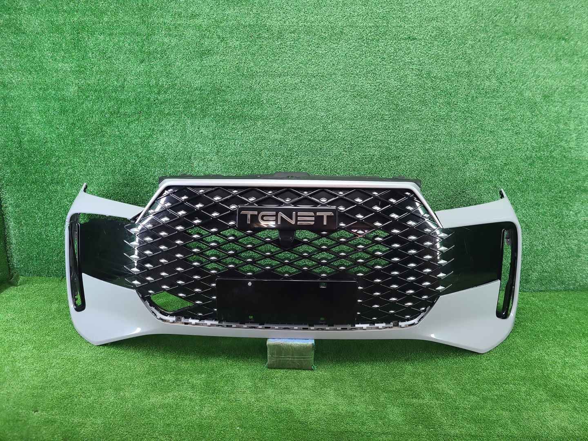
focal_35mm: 26
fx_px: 442
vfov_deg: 53.1
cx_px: 294
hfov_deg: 67.3
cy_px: 220
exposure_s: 1/50
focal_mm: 5.4
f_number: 1.8
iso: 200
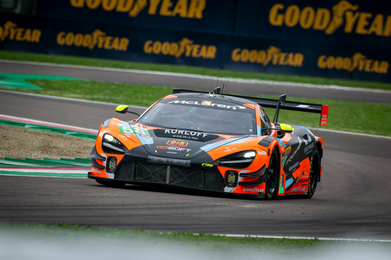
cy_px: 130
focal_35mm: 500
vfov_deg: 2.7
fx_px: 5430
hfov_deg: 4.1
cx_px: 196
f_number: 5
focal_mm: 500
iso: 3200
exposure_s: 1/1600
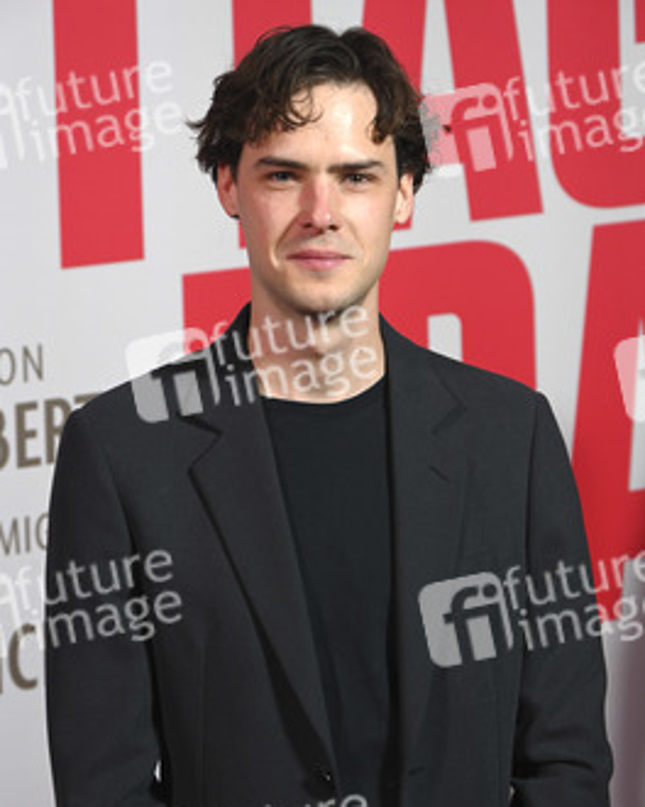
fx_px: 2171
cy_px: 487
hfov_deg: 16.9
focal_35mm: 91
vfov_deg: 21.0
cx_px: 322
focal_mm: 80
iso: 1250
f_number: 6.3
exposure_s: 1/160
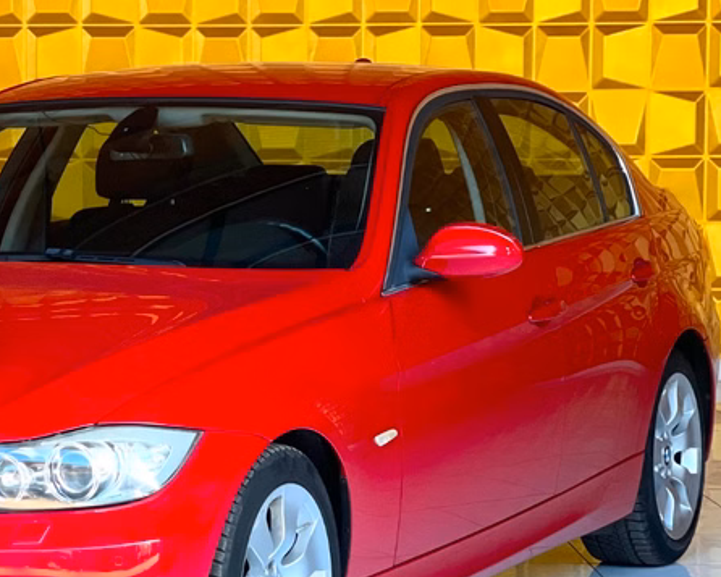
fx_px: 2881
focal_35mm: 135
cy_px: 369
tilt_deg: -5.7
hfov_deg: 14.1
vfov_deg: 11.4
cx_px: 95
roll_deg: -0.7
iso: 250
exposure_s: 1/121
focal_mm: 9
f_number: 2.8
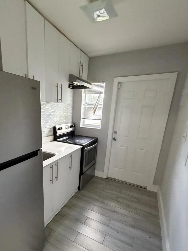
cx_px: 65
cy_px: 146
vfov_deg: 84.0
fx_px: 138
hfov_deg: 67.1
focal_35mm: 19
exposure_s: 1/60
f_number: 2.2
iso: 500
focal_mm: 2.22
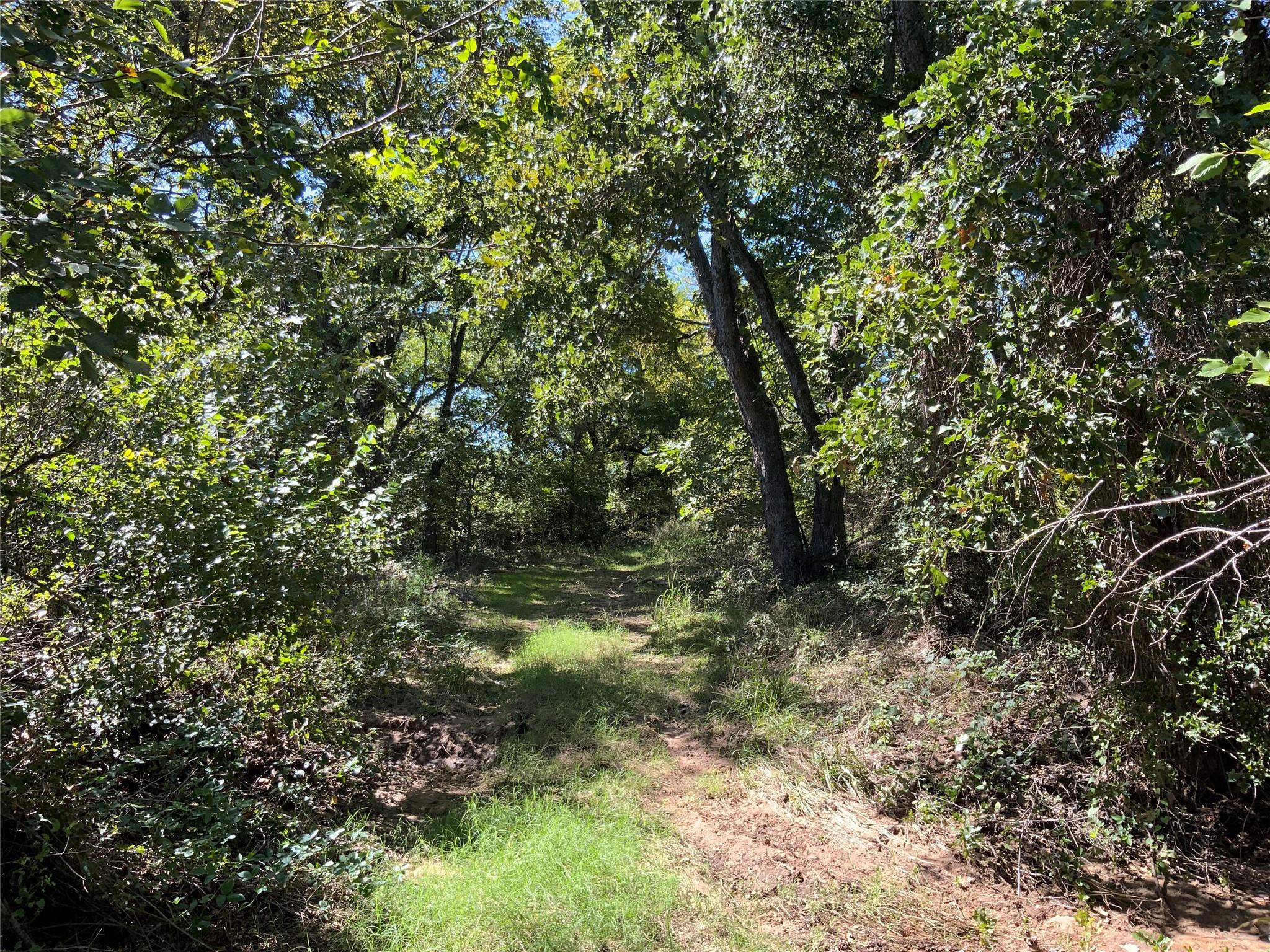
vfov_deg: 48.2
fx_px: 1064
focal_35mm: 29
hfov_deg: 61.7
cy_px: 476
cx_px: 635
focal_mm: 3
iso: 16
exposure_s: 1/247
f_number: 1.8
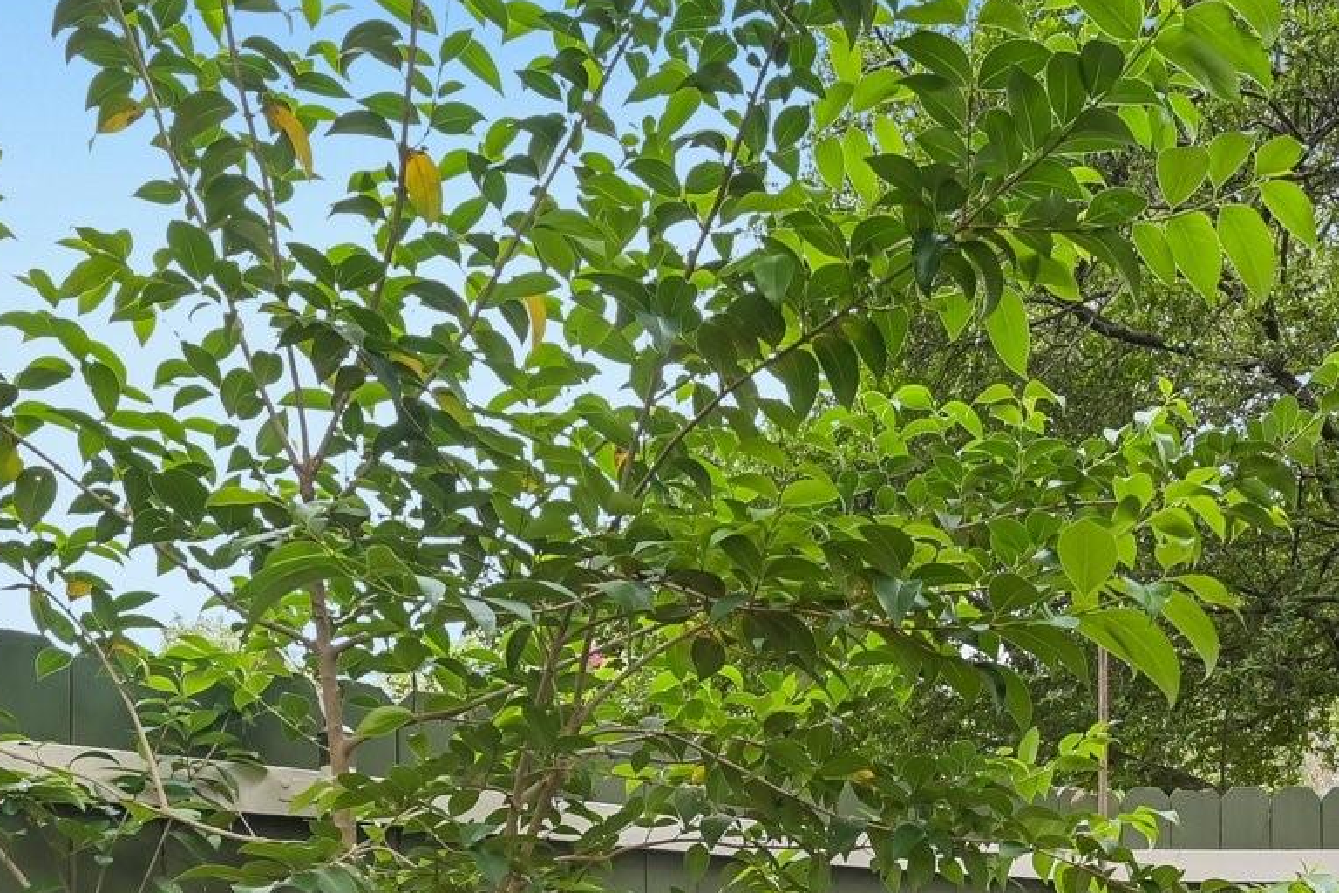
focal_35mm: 41
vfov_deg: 29.4
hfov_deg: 46.1
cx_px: 922
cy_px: 972
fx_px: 1537
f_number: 8
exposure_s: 1/80
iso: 400
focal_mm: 15.5
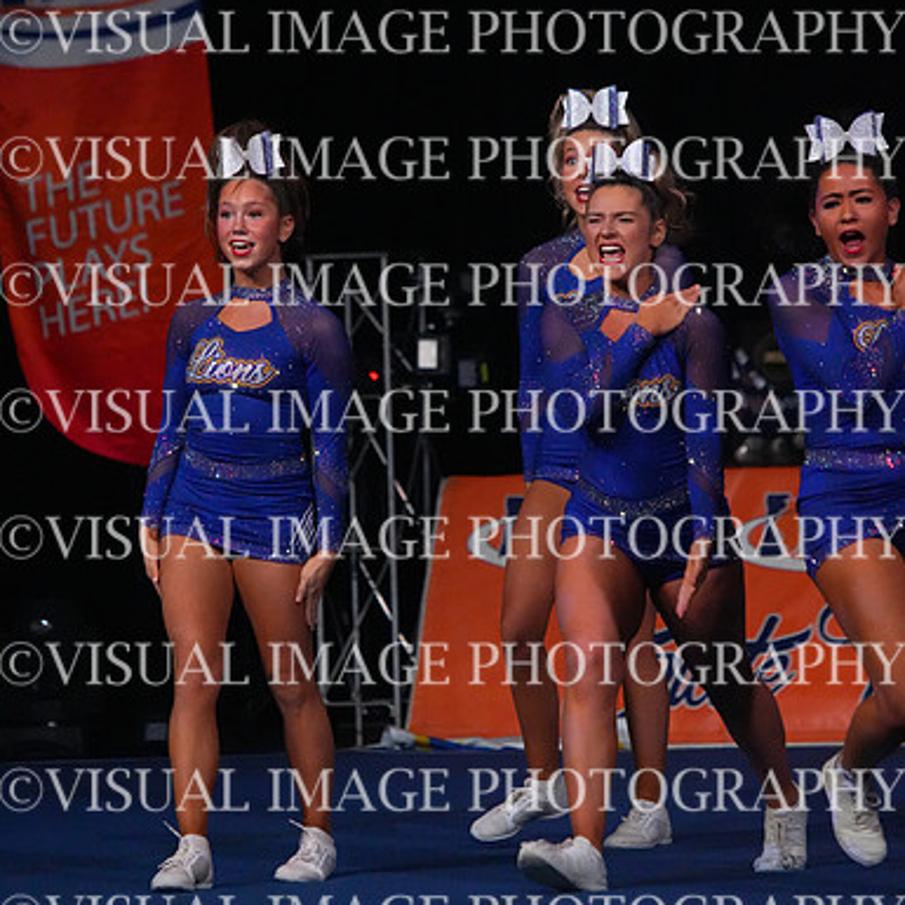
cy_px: 348
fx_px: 10796
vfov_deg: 4.8
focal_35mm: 365
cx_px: 452
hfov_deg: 4.8
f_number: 5.6
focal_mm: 285
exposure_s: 1/1250
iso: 16000
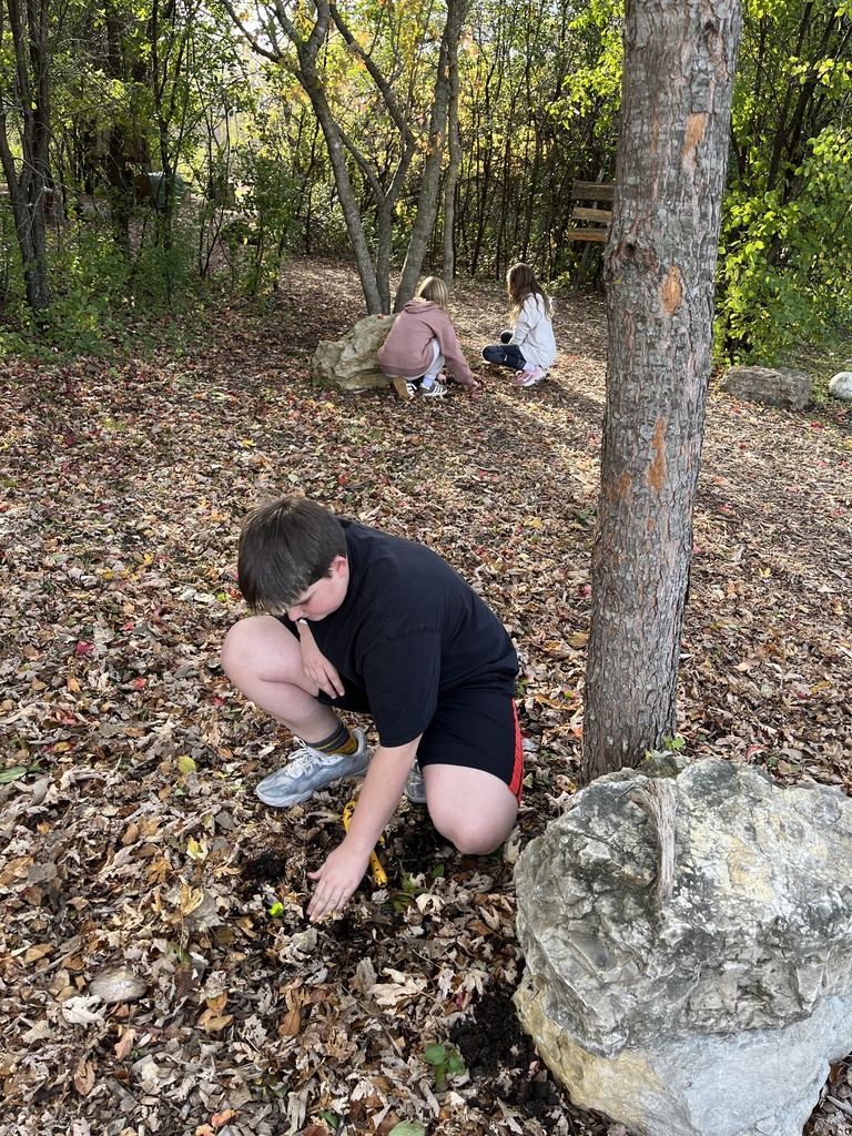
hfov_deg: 53.1
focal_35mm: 26
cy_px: 568
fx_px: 853
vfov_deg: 67.3
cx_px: 426
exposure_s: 1/207
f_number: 1.6
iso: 40
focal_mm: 5.1
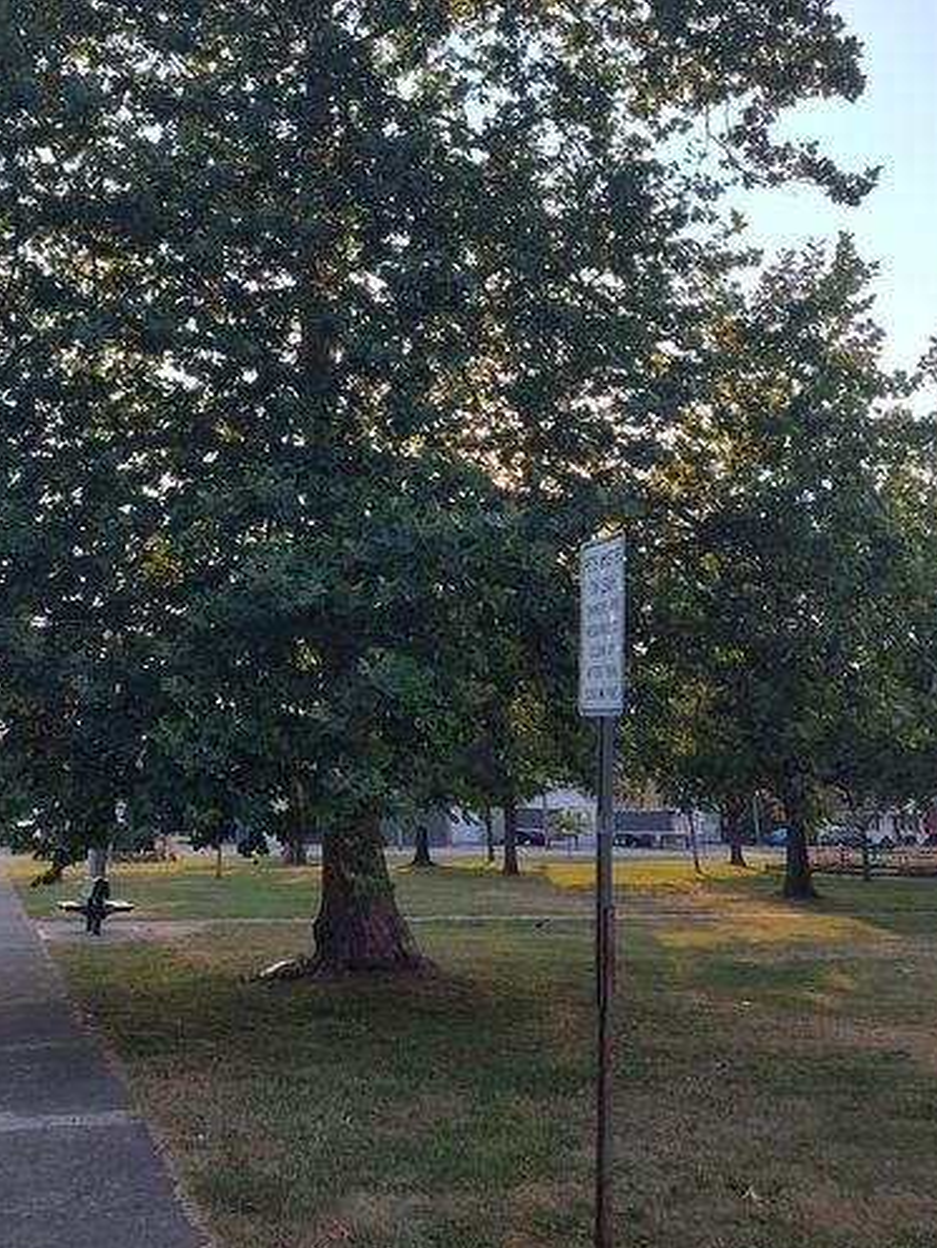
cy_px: 475
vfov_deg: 49.7
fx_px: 1335
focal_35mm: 37
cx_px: 322
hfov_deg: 38.3
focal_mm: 5.56
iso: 100
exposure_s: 1/753
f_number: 1.8
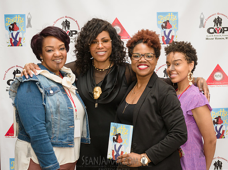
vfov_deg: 21.9
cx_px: 111
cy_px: 91
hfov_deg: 29.0
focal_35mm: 67
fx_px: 440
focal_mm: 55
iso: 800
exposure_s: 1/400
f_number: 4
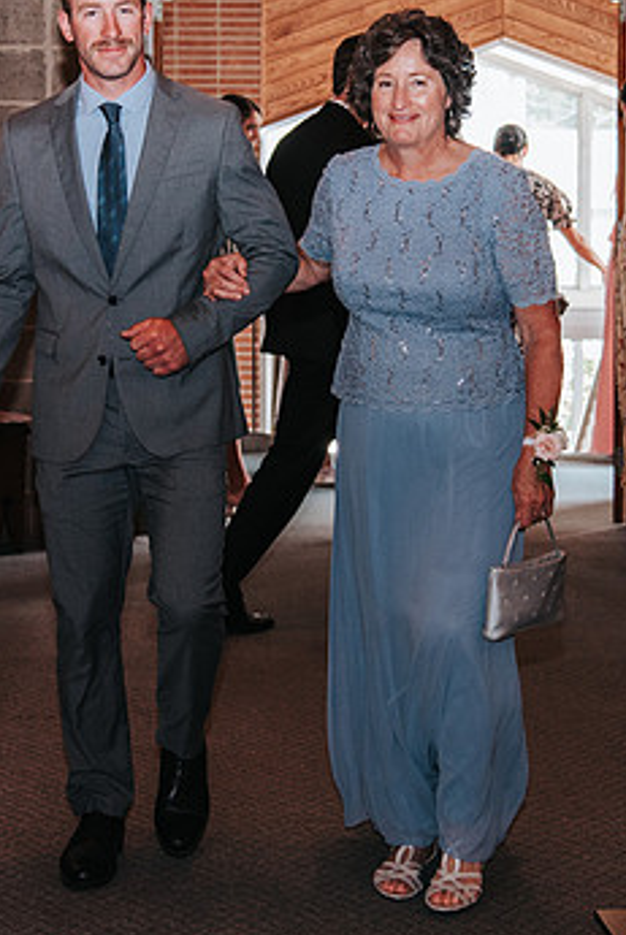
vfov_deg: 21.9
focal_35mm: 92
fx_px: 2392
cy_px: 238
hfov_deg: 14.9
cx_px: 249
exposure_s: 1/200
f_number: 4
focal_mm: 40
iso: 1000
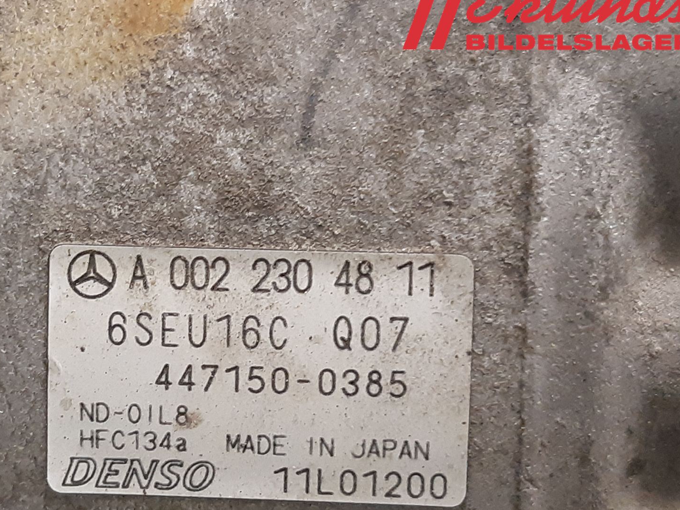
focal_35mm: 37
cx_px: 209
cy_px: 333
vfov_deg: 38.3
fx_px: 727
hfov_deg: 49.0
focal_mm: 3.93
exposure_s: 1/50
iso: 320
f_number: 1.7
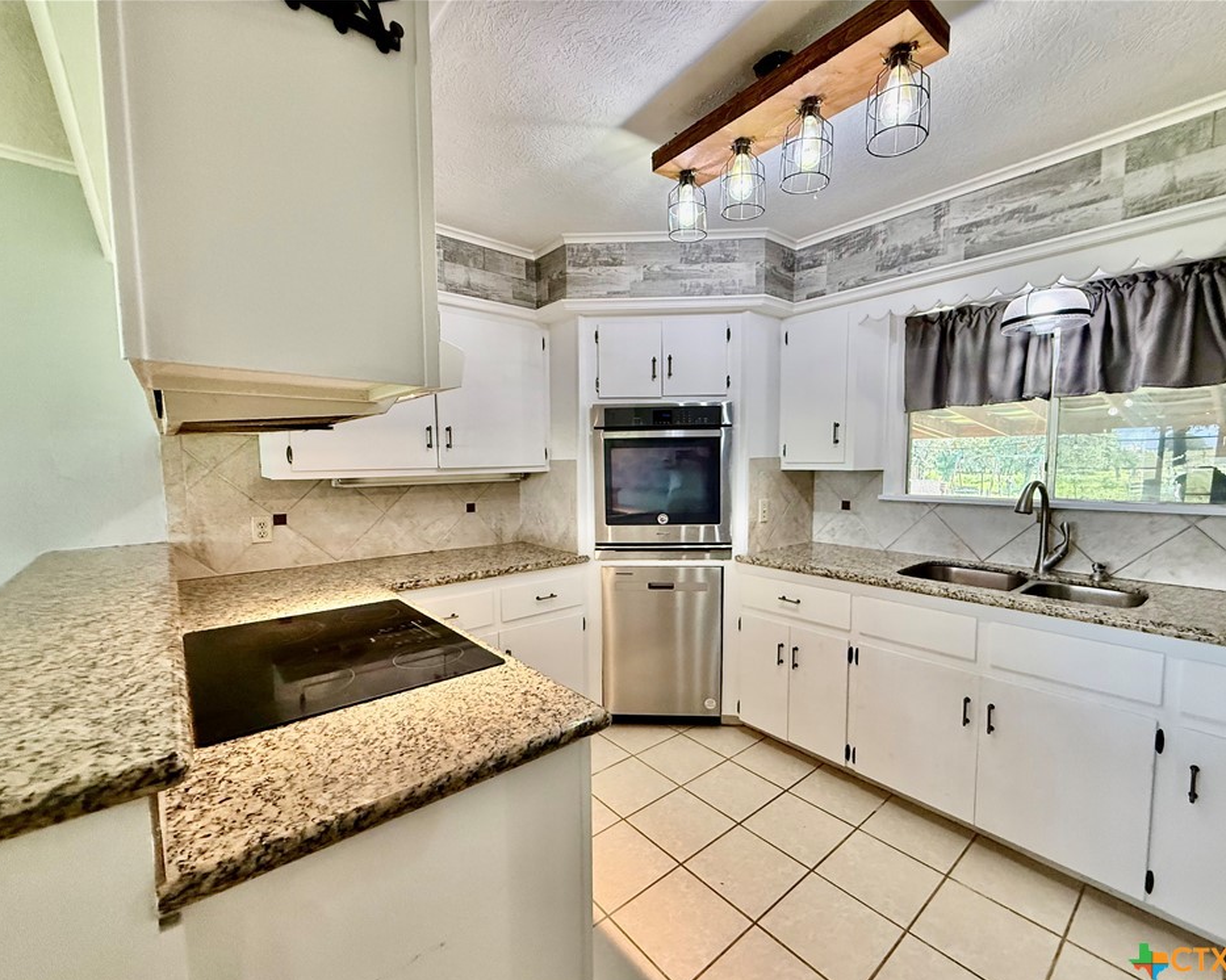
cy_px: 503
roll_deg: -0.4
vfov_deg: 84.0
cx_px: 648
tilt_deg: -4.0
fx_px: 544
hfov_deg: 96.7
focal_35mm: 15
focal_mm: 2.22
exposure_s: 1/120
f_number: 2.2
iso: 400
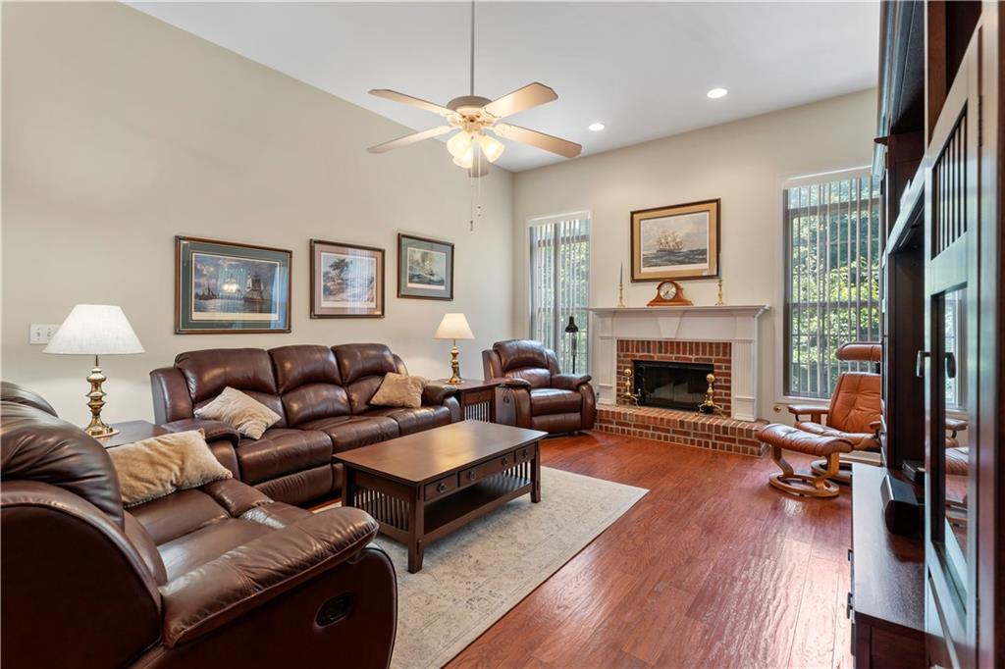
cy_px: 334
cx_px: 502
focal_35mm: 16
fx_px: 446
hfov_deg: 96.8
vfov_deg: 73.7
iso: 200
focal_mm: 16
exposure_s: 1.6
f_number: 8
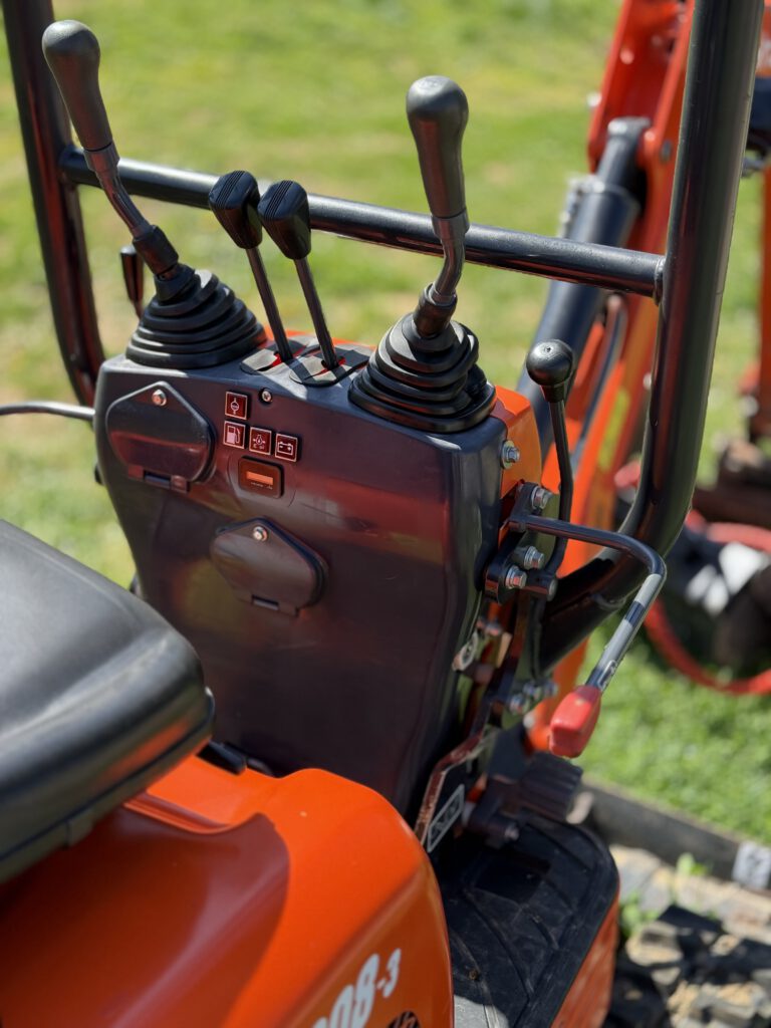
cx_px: 386
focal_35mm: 48
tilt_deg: -29.6
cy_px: 514
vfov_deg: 39.7
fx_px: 1425
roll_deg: -1.5
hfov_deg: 30.3
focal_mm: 6.76
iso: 64
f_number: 1.78
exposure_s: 1/1100
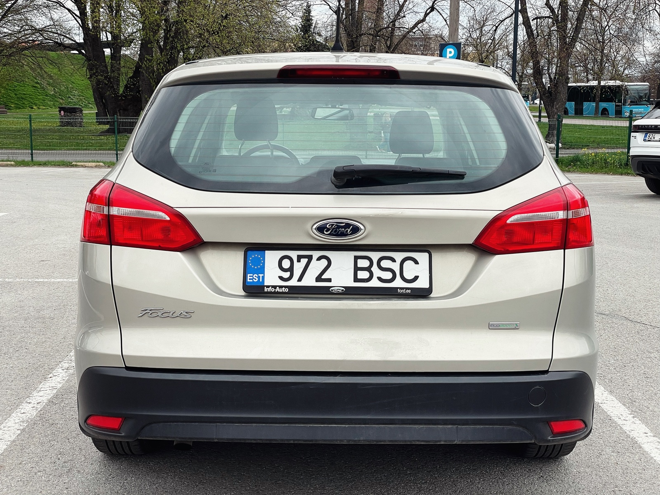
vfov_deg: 28.0
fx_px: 991
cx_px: 330
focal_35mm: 52
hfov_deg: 36.8
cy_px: 248
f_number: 2
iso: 25
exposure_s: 1/122
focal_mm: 6
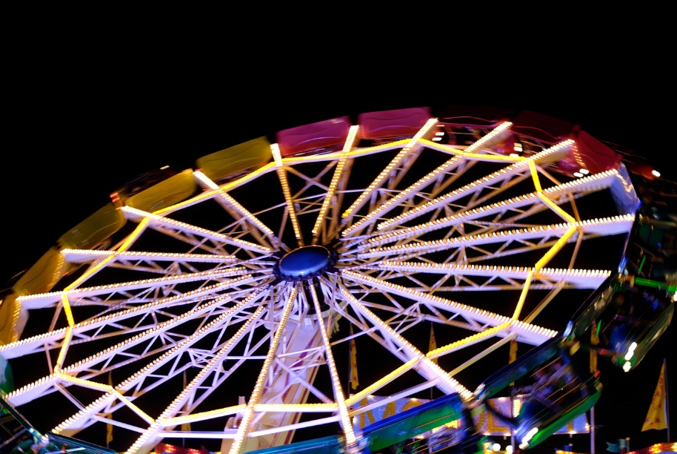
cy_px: 320
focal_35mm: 65
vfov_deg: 20.9
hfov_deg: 30.9
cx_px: 317
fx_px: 1224
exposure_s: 1/60
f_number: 2
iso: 250
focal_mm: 30
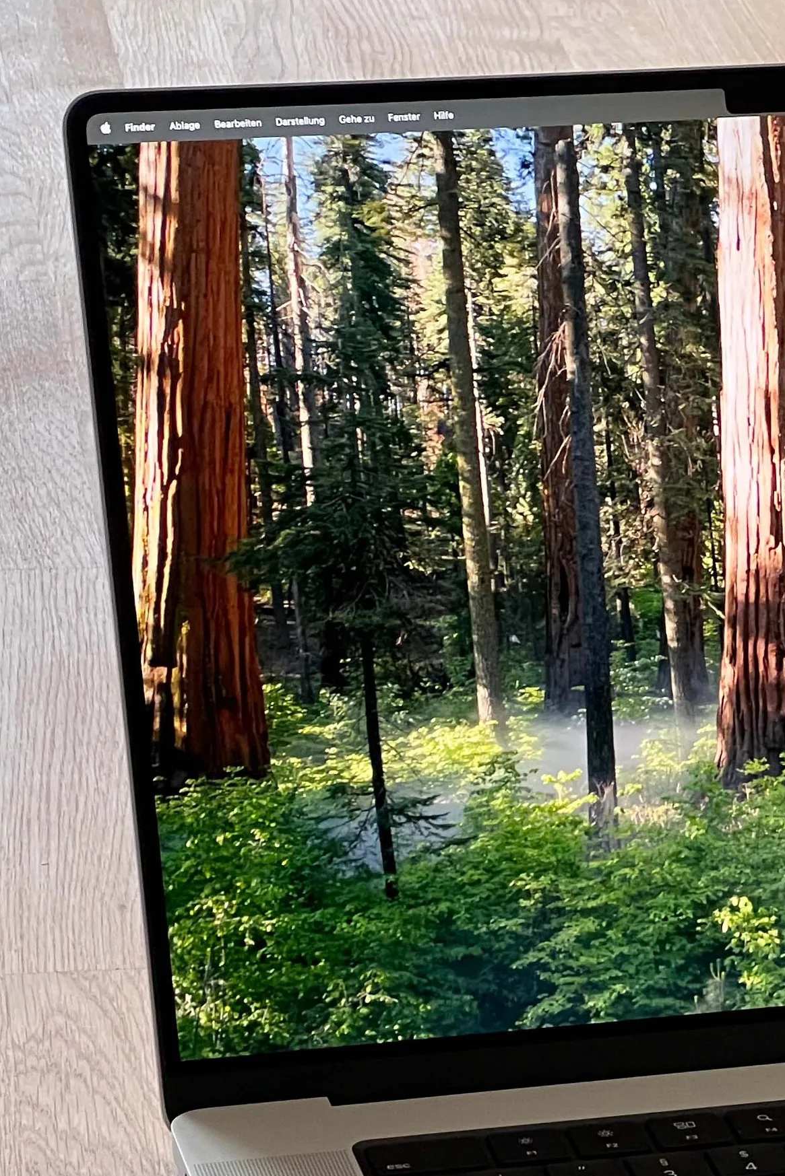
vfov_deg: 11.6
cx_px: 937
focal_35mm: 176
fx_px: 5755
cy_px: 932
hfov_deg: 7.7
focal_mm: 9
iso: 200
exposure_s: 1/99
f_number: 2.8
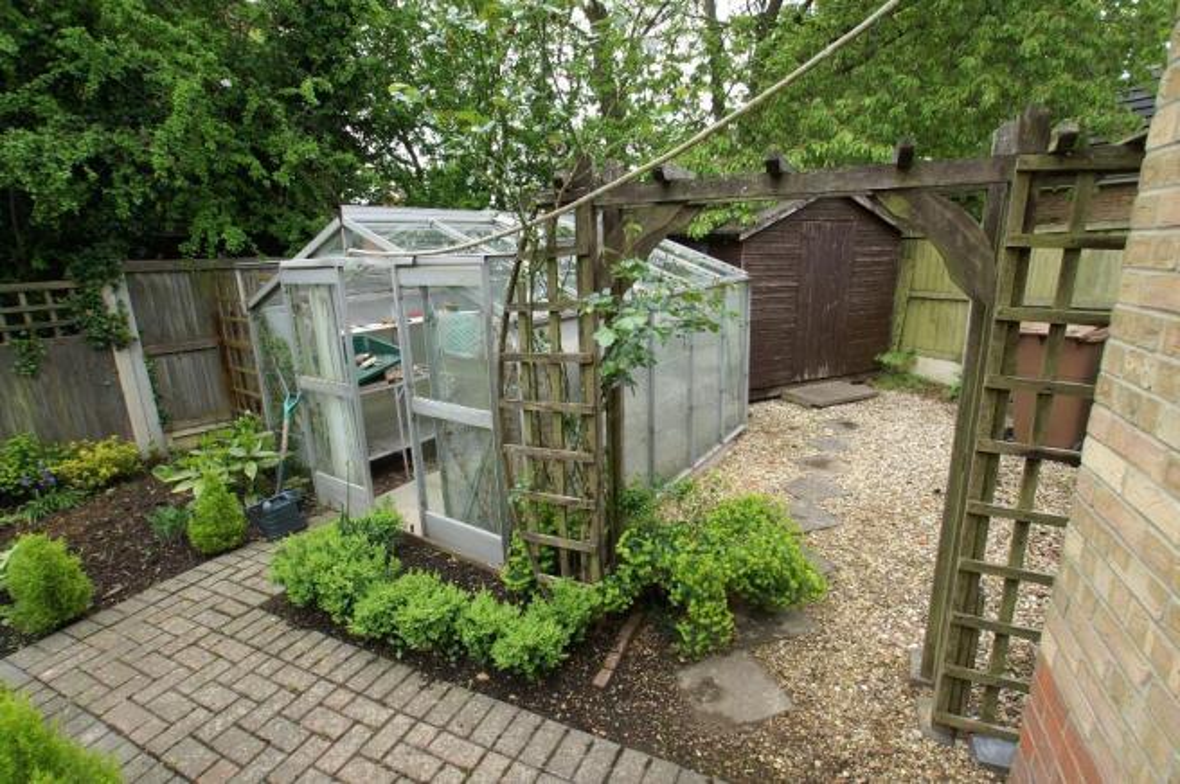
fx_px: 540
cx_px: 590
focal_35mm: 16
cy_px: 392
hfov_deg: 95.0
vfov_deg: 71.9
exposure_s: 1/50
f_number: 7.1
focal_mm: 11
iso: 100
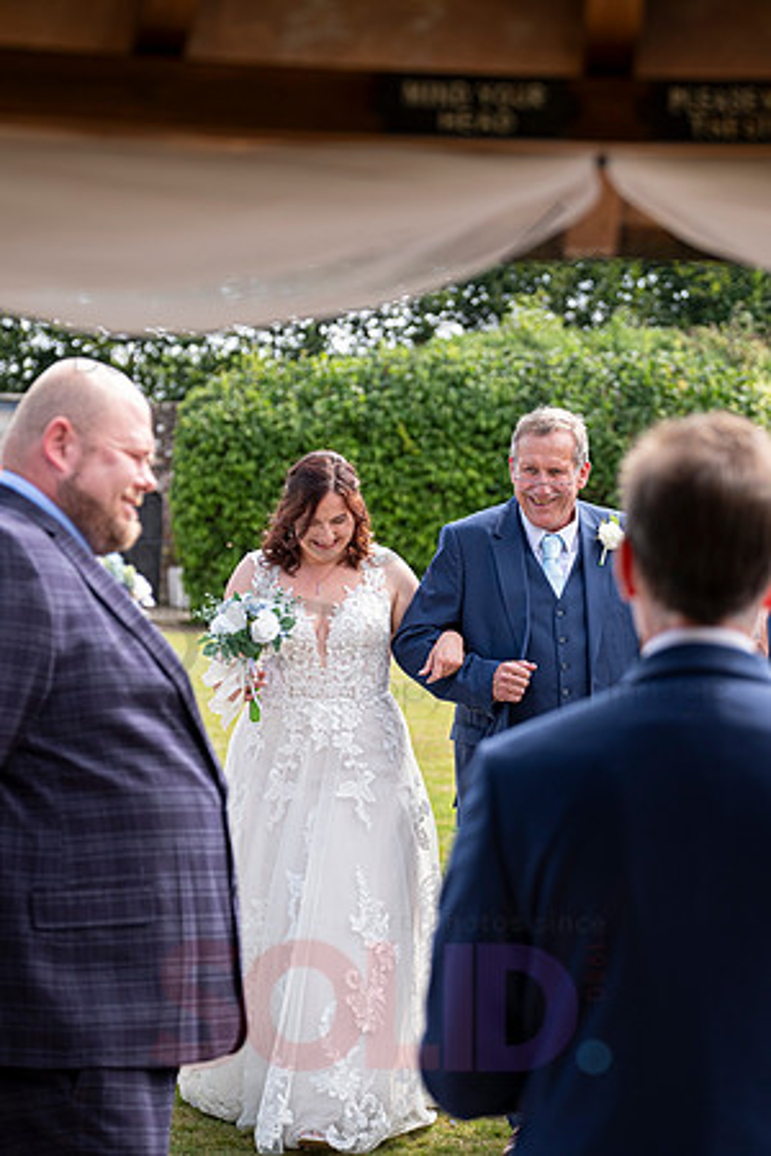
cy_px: 578
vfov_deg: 19.8
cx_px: 386
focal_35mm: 103
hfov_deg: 13.3
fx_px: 3309
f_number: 3.2
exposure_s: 1/640
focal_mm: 68.7
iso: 200
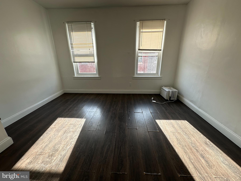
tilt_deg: -17.8
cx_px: 120
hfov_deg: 102.1
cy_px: 90
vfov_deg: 85.7
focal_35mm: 14
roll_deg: +0.8
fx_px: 97
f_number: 2.2
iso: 40
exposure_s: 1/154
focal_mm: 2.22
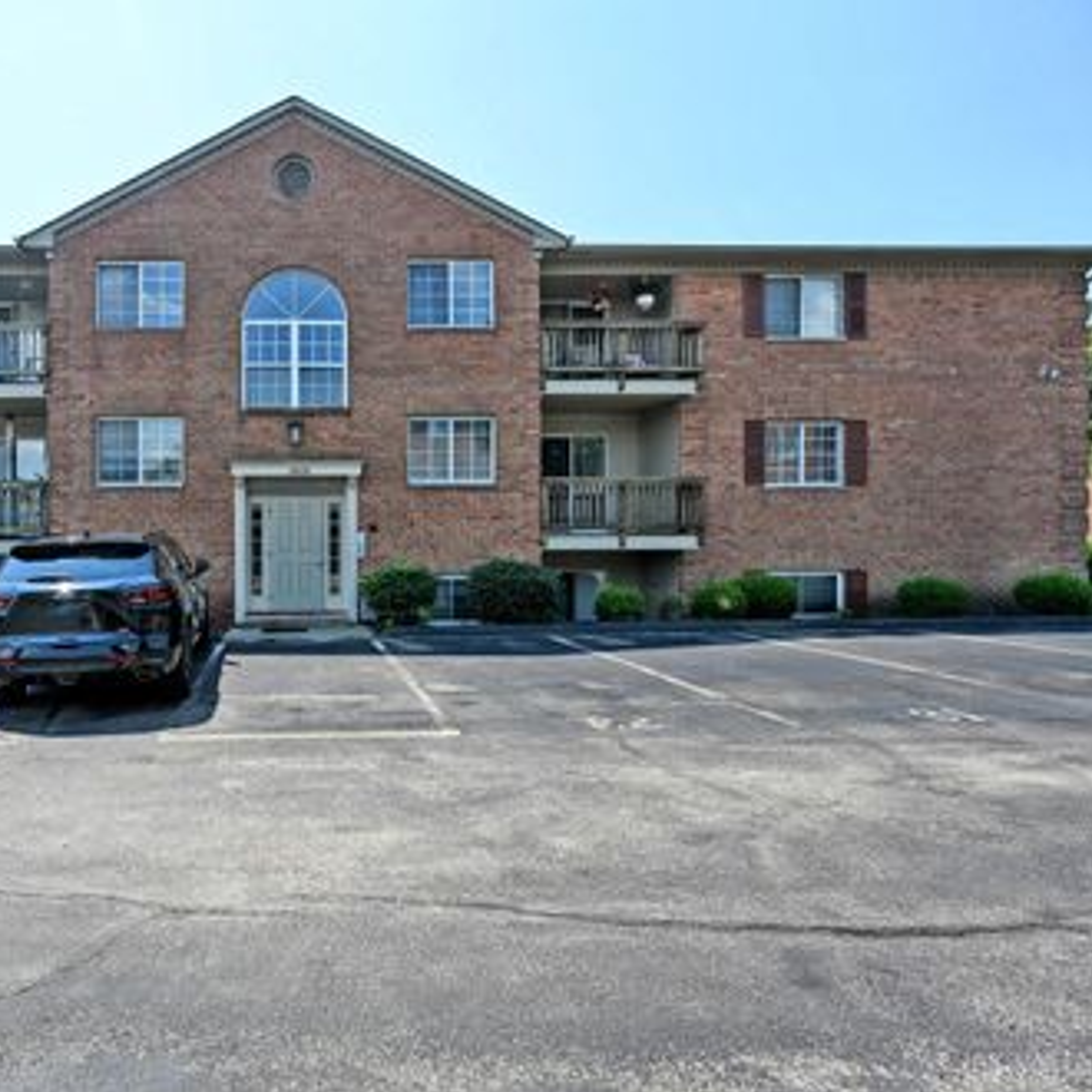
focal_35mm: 18
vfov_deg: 80.7
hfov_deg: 75.3
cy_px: 548
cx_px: 281
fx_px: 642
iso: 100
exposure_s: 1/320
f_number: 6.3
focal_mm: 14
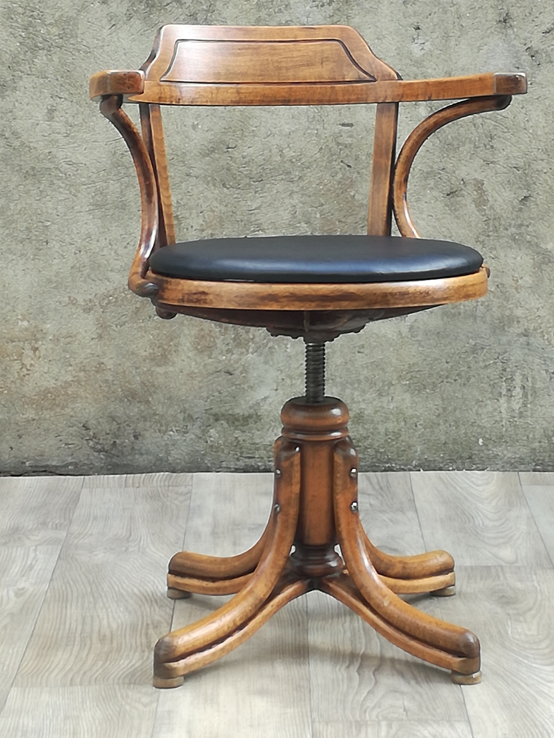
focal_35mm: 34
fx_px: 726
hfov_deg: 41.8
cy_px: 303
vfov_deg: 53.7
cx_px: 276
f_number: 2
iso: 50
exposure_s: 1/100
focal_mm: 3.79
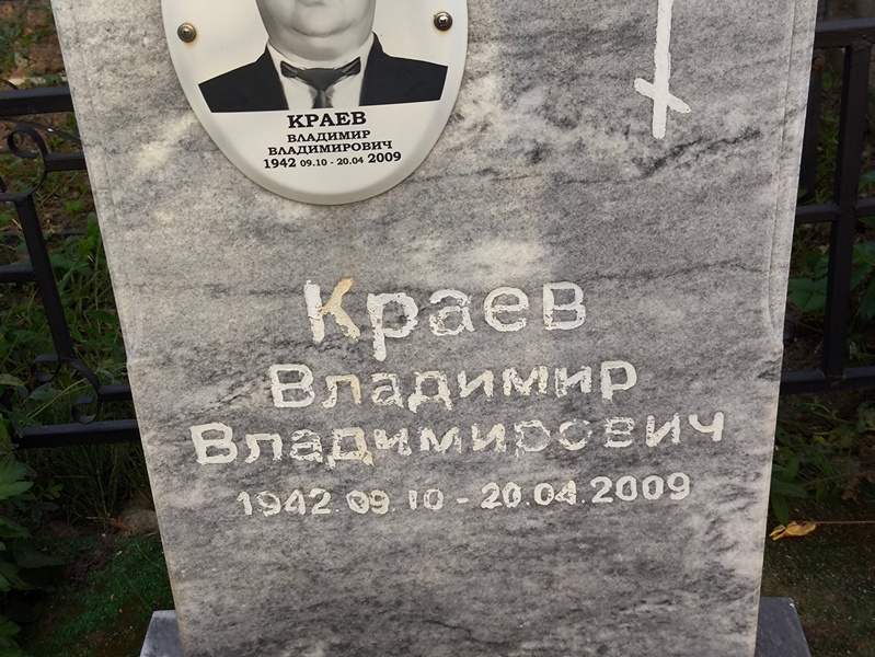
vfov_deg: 29.1
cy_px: 328
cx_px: 438
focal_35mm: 50
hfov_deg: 38.2
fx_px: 1264
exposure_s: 1/306
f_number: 1.7
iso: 50
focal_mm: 4.71
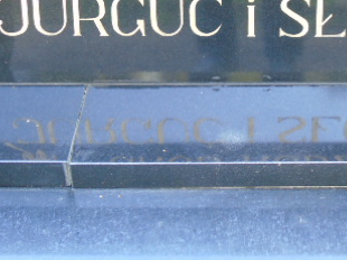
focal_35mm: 95
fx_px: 952
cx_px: 250
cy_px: 29
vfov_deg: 15.4
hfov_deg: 20.5
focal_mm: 8.2
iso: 250
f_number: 4.1
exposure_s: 1/30
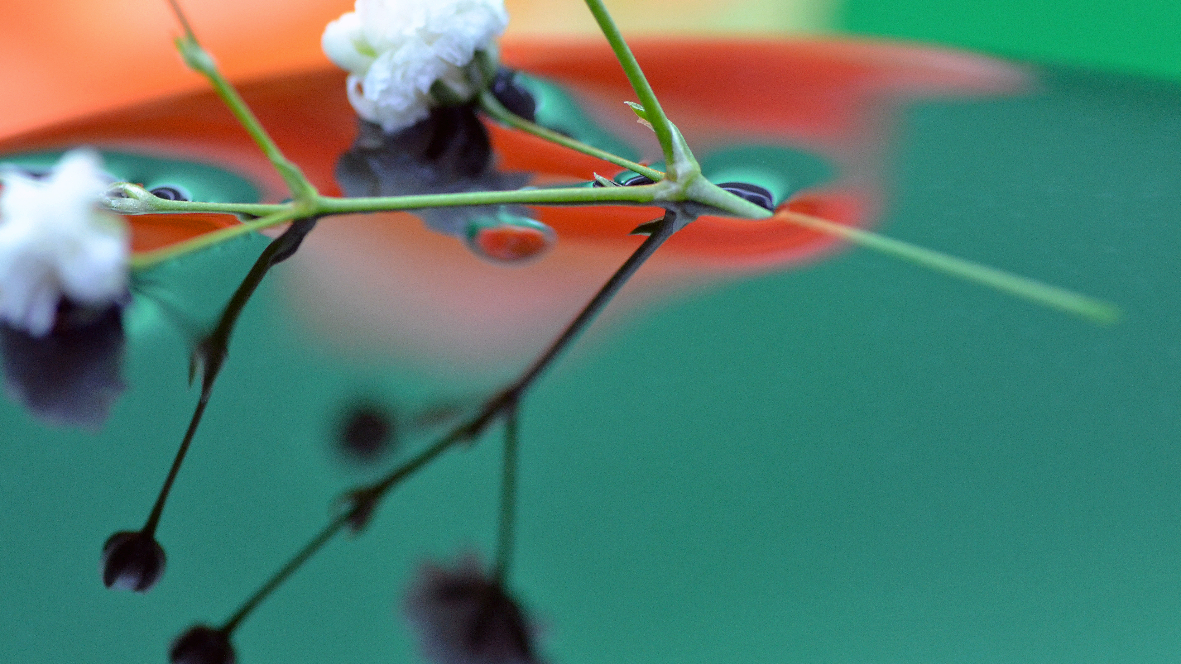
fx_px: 5386
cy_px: 251
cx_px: 518
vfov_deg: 7.1
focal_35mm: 172
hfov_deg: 12.5
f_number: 8
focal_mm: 90
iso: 800
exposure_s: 1/30
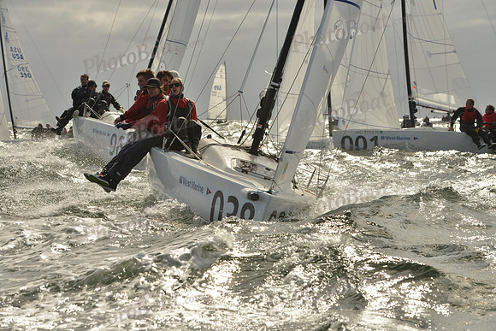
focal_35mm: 112
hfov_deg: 18.3
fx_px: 1543
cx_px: 248
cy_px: 166
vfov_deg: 12.2
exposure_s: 1/3200
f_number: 9
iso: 400
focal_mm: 112
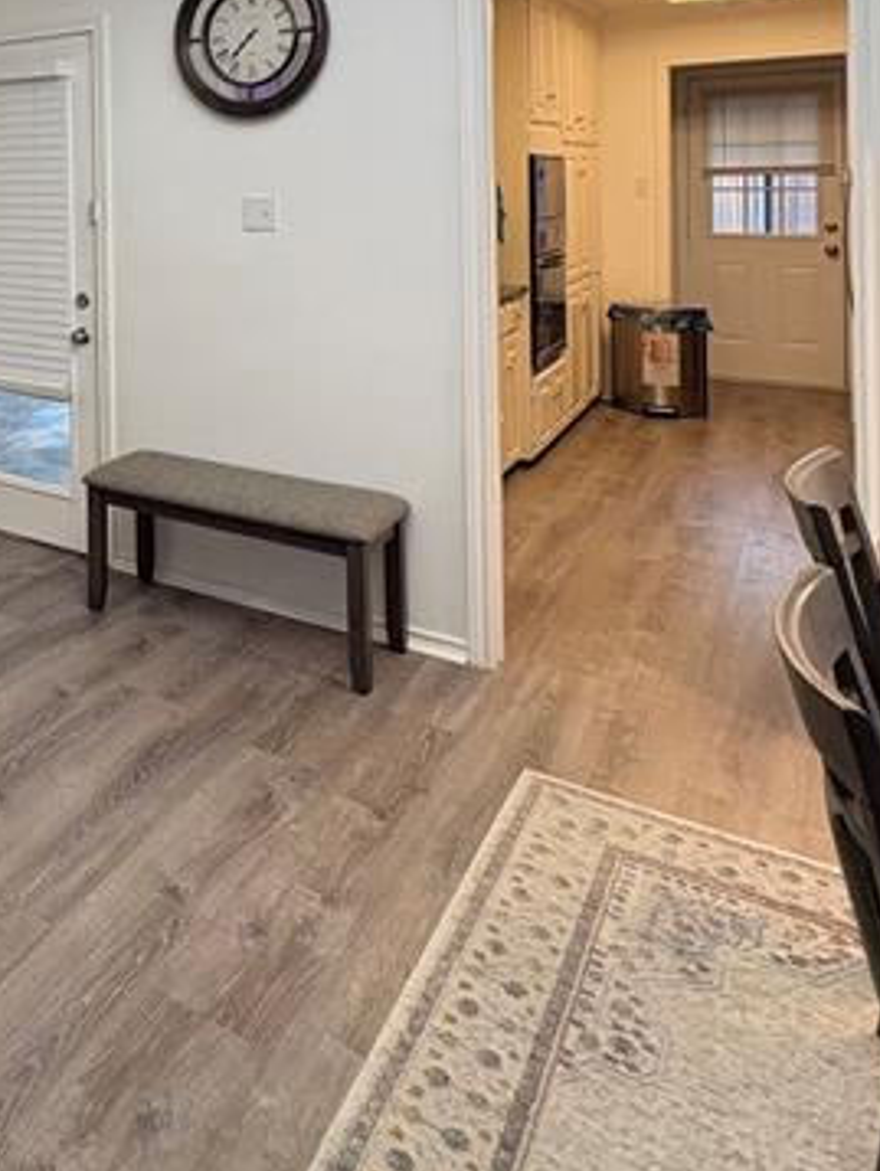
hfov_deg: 40.4
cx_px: -20
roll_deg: +1.5
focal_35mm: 30
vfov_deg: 54.5
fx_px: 1016
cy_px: 186
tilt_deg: +1.9
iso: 320
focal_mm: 2.22
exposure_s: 1/120
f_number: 2.2
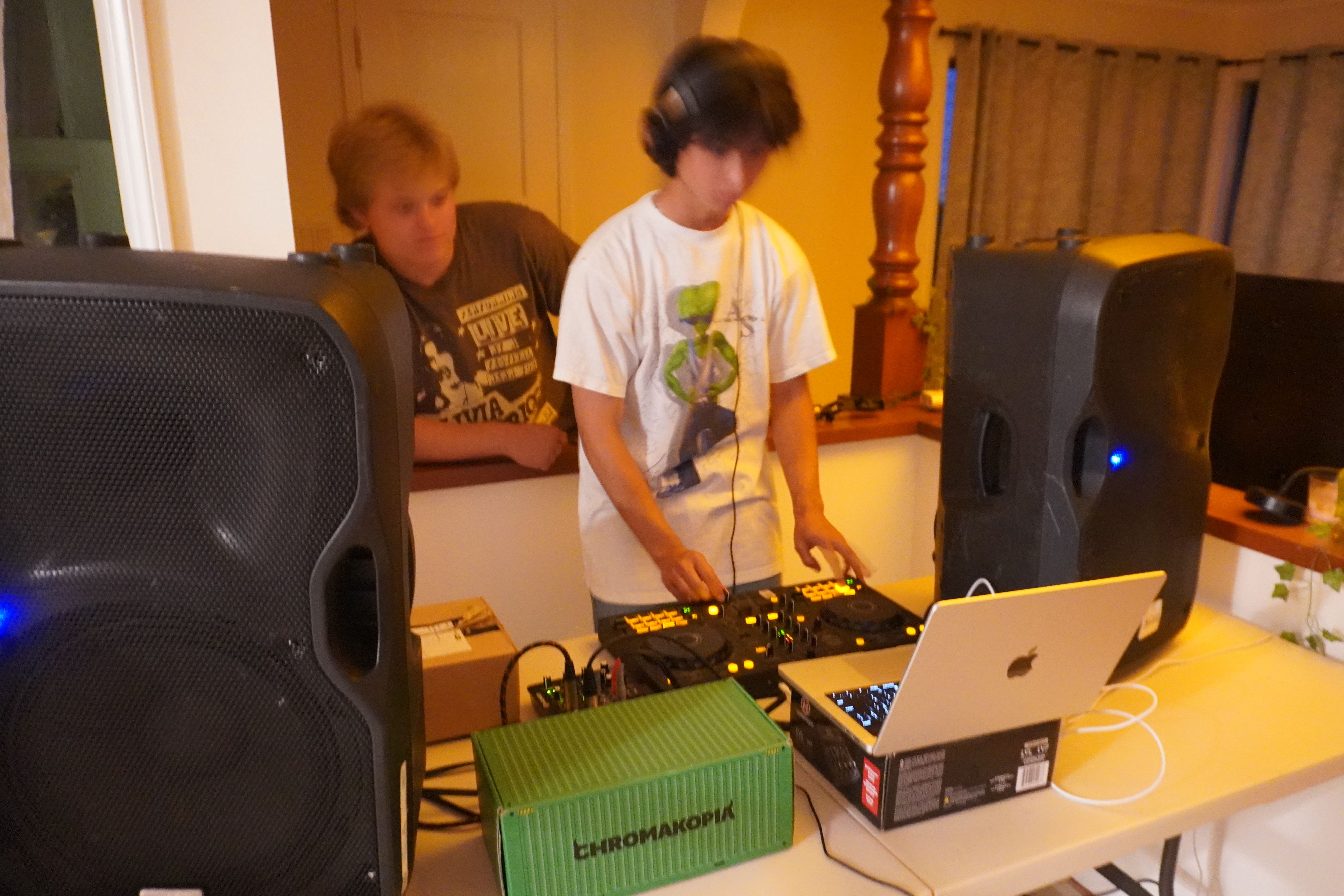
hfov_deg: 67.3
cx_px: 719
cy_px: 498
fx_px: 1008
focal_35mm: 27
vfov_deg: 47.8
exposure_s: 1/6
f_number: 3.5
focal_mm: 16
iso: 6400
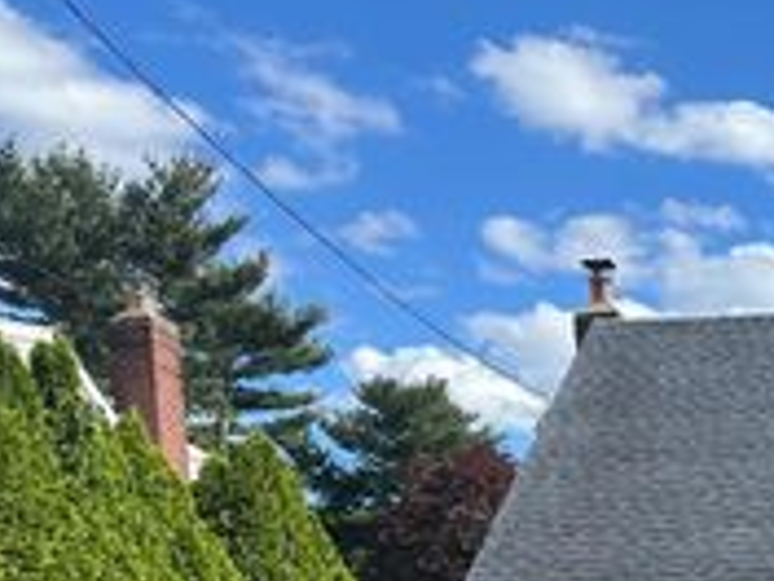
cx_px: 985
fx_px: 1520
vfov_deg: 20.0
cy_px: 742
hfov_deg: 25.0
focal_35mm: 68
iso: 80
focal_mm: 6.86
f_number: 1.78
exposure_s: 1/2732
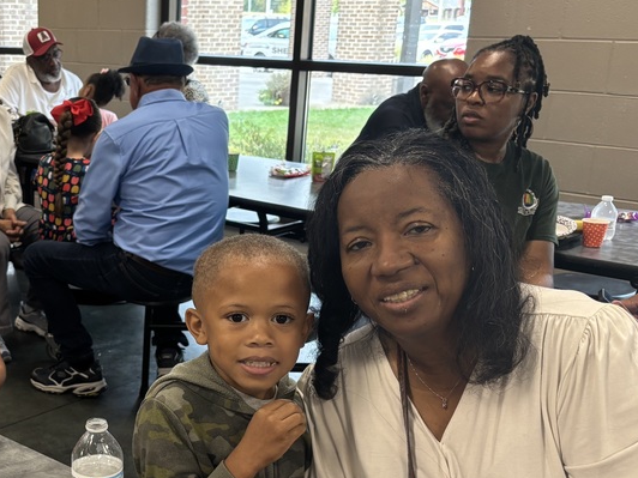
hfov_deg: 36.6
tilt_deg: -20.1
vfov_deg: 28.9
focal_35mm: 50
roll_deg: -0.7
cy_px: 319
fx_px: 922
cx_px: 112
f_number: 1.6
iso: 125
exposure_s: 1/60
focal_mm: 5.96
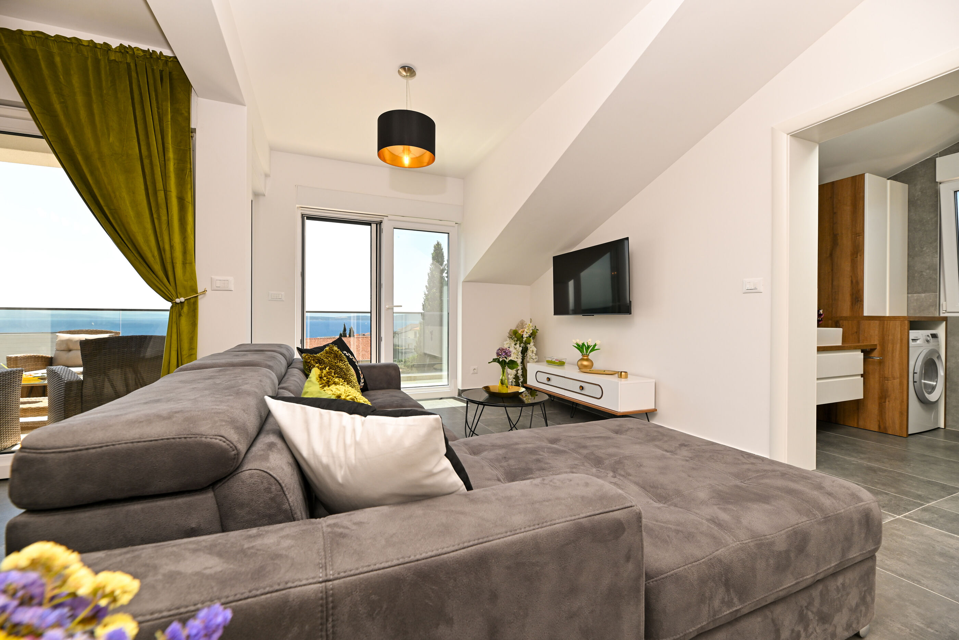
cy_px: 320
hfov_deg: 104.2
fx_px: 373
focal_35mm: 14
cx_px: 480
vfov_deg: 81.3
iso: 100
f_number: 5.6
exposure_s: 1/200
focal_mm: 14
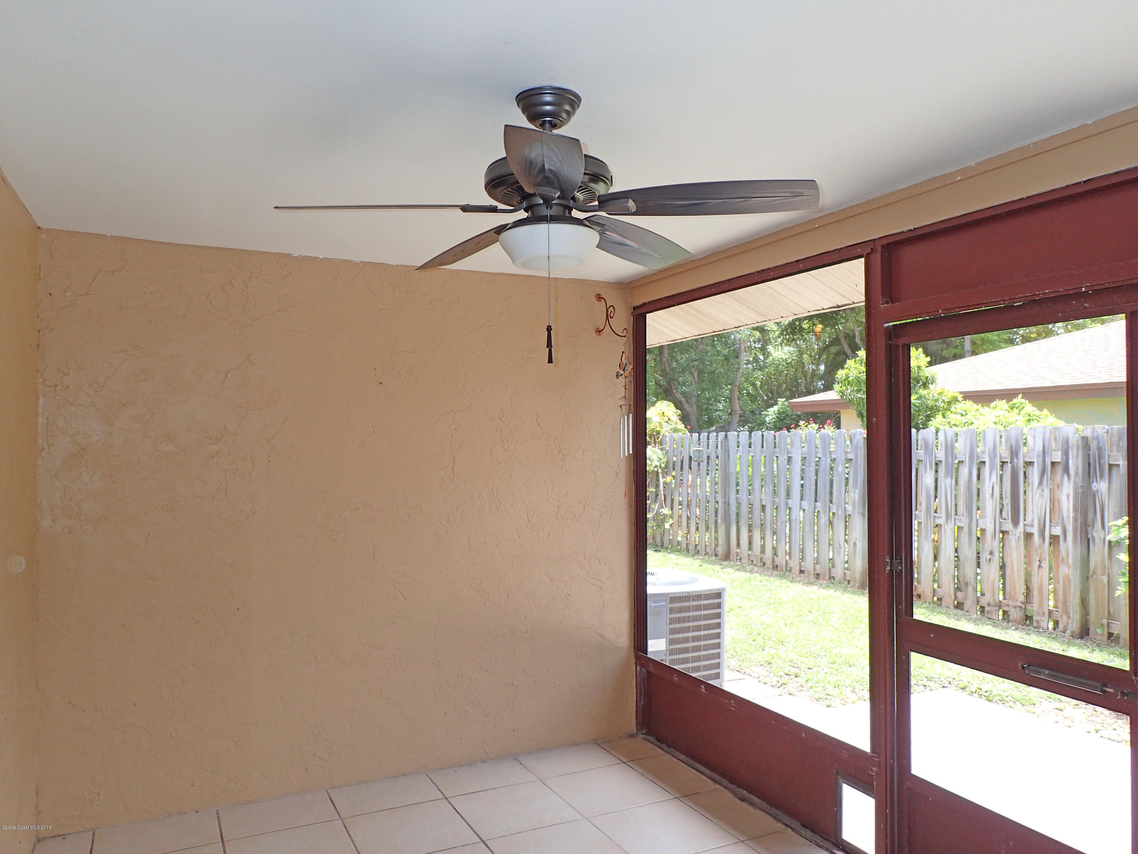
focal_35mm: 25
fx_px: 822
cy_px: 427
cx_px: 569
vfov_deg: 54.9
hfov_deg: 69.4
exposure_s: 1/125
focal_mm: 4.5
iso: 100
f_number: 2.8
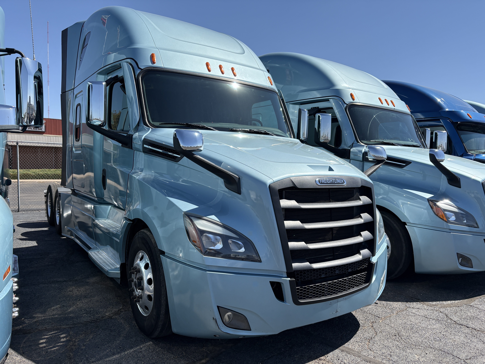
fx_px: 364
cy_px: 182
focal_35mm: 26
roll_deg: -0.6
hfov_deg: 67.3
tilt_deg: -2.4
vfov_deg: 53.1
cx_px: 242
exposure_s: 1/3623
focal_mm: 5.96
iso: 64
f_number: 1.6
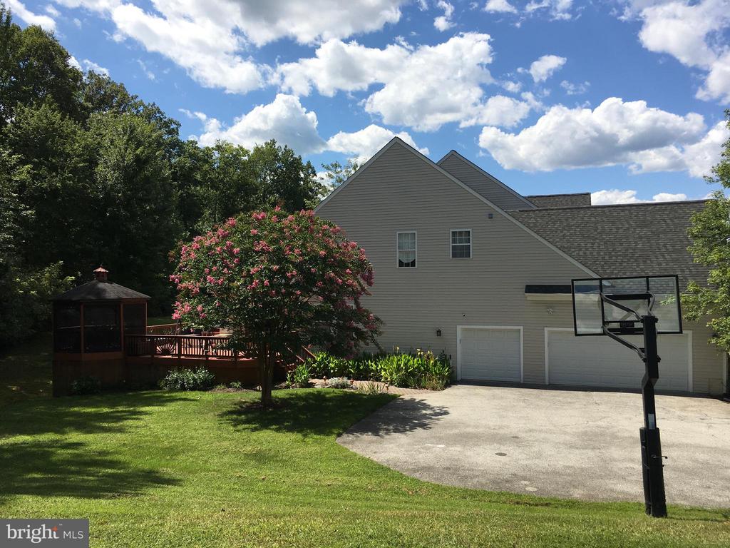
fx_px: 612
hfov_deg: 61.7
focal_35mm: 29
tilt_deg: +1.0
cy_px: 274
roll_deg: +0.9
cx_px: 365
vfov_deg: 48.2
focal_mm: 4.15
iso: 25
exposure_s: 1/1923
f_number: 2.2
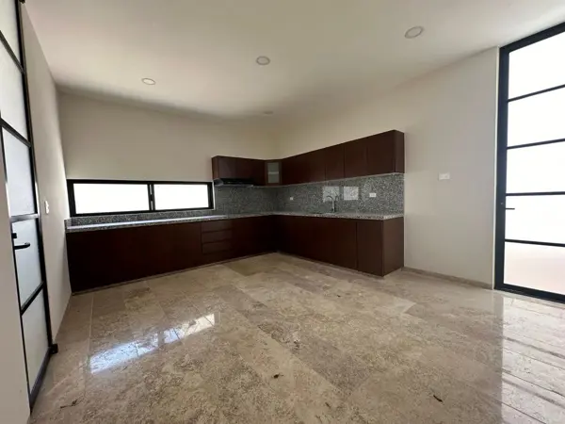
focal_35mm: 14
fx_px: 229
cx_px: 282
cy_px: 212
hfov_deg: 102.1
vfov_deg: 85.7
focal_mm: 2.22
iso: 64
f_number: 2.2
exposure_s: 1/99
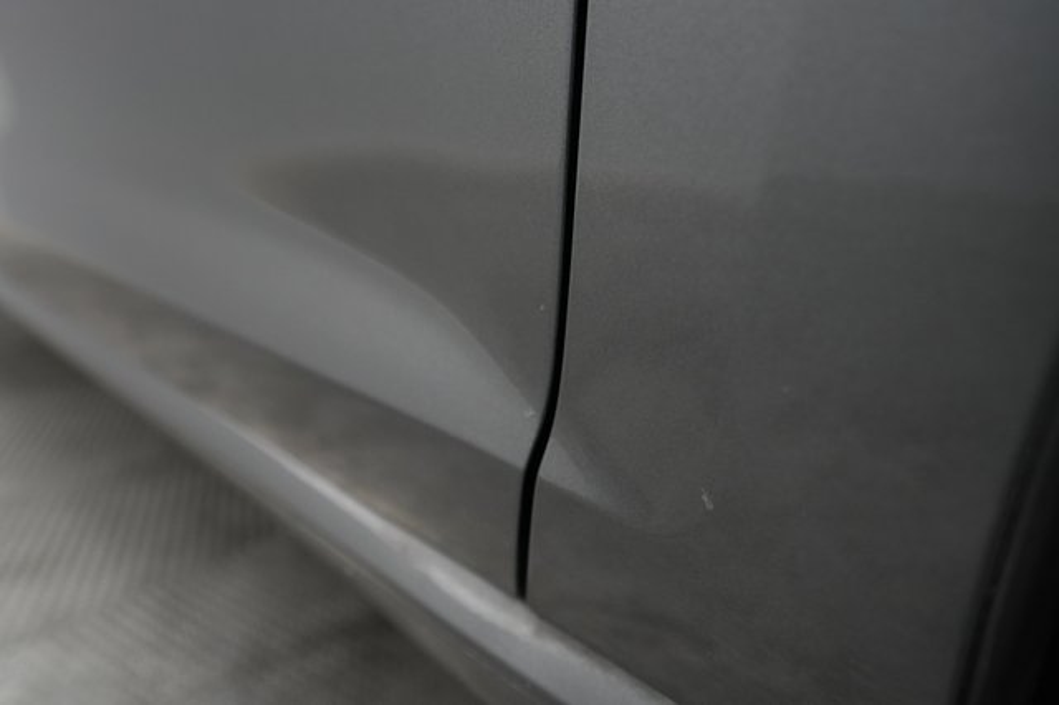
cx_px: 530
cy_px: 352
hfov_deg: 65.5
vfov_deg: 46.4
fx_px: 823
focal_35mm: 28
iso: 3200
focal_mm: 28
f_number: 4.5
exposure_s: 1/100
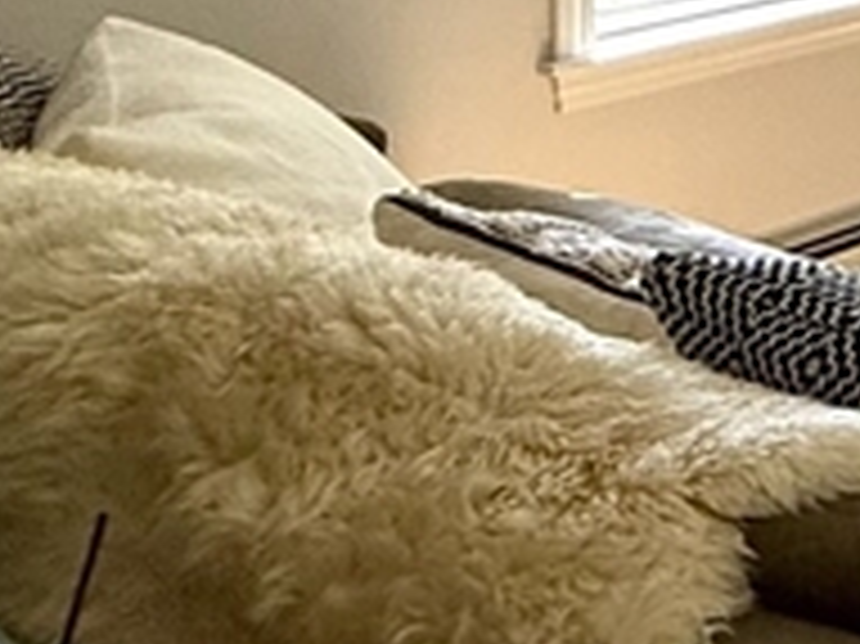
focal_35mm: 75
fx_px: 1862
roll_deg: -2.0
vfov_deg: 17.7
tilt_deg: -2.1
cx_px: 1954
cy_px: -297
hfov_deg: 15.9
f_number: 2.2
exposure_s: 1/99
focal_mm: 2.22
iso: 125
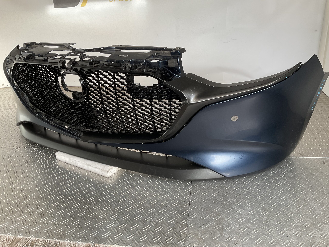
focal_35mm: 29
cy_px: 124
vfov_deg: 48.2
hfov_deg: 61.7
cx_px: 164
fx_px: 276
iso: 25
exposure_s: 1/100
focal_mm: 3
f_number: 1.8
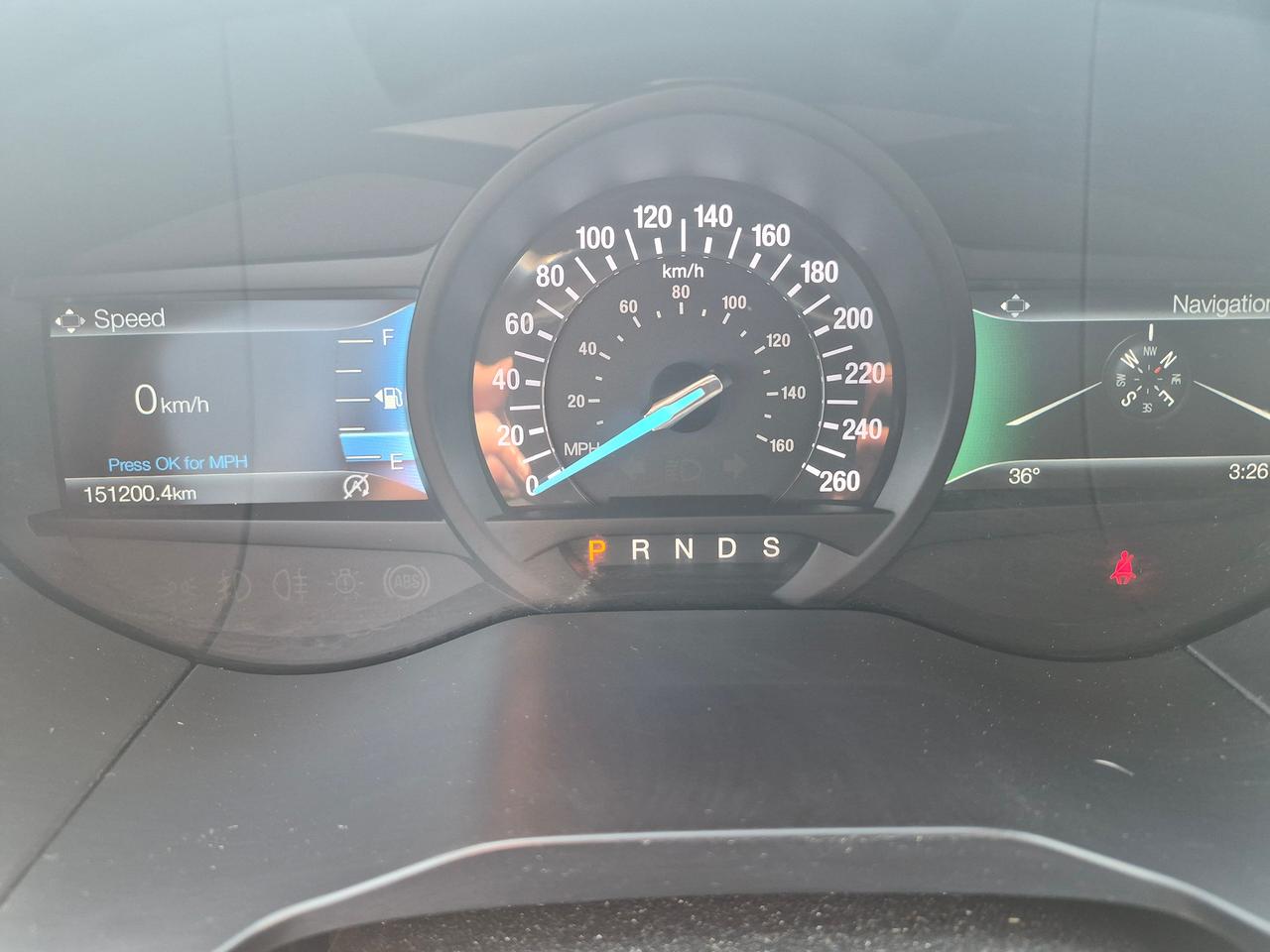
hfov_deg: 73.9
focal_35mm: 23
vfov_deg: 58.9
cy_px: 476
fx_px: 844
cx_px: 635
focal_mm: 5.4
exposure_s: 1/120
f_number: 1.8
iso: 320
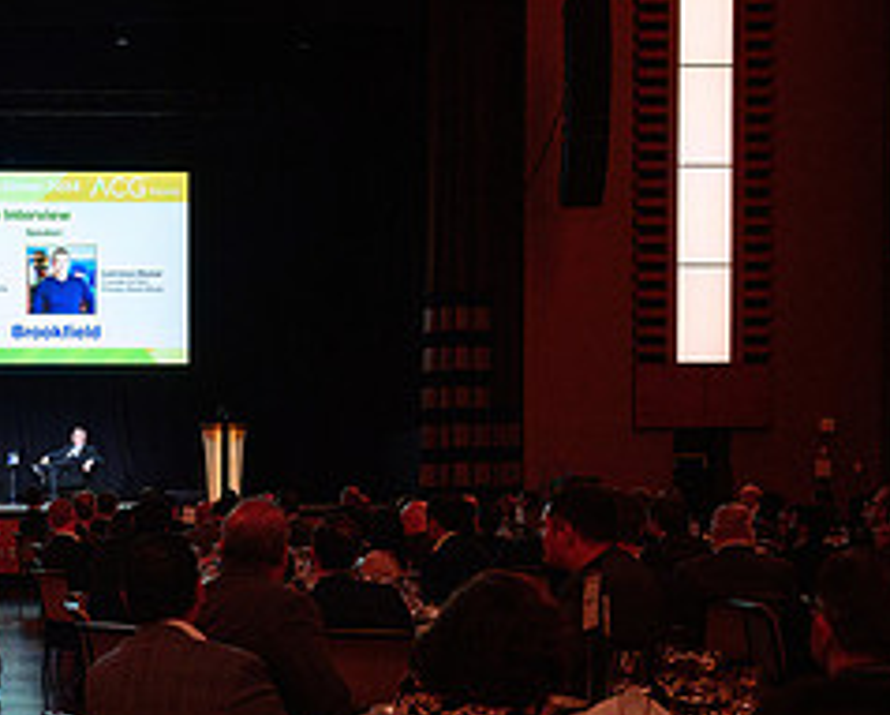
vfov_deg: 26.9
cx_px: 35
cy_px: 507
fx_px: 1477
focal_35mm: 56
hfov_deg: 31.4
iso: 1600
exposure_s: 1/100
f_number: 3.2
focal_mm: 24
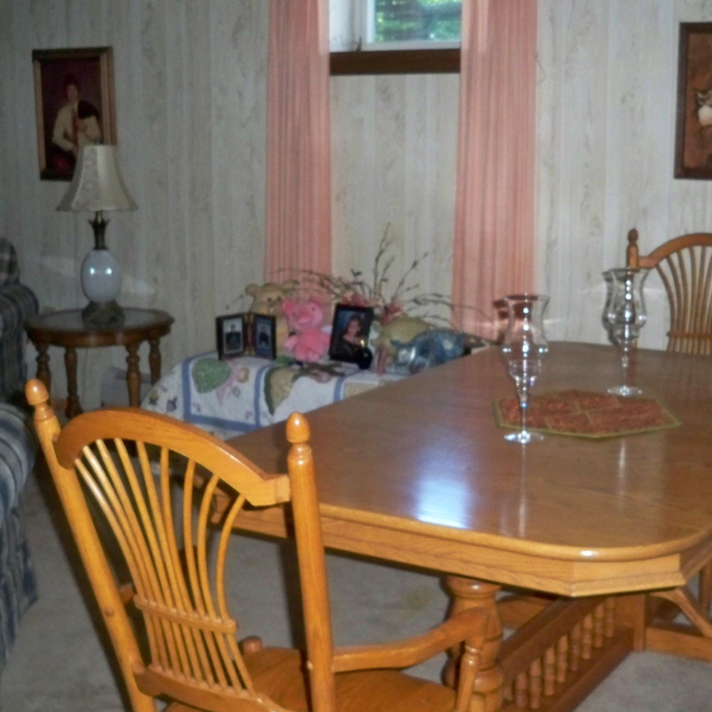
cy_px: 366
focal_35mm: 53
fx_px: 1233
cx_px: 420
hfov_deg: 32.1
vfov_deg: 32.2
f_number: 3.1
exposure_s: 1/60
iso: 400
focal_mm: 6.3
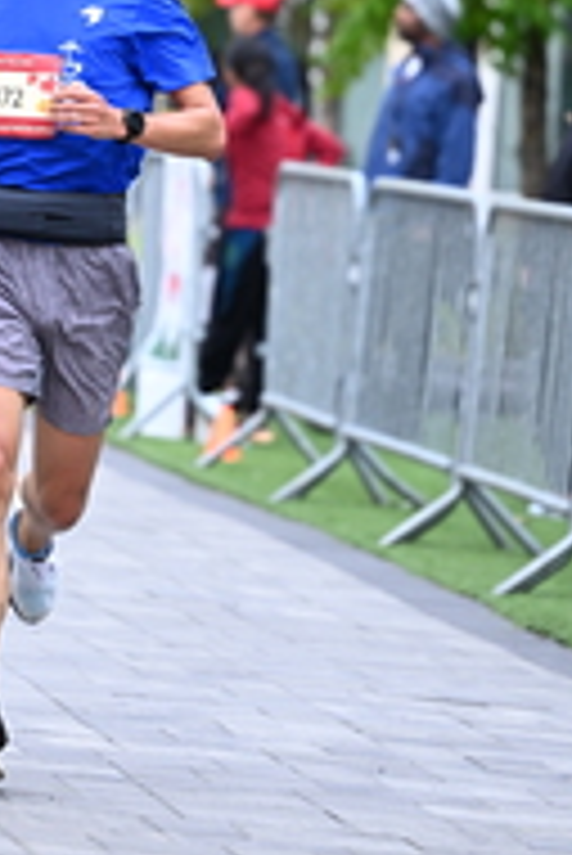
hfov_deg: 3.6
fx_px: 8968
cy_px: -50
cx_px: 16
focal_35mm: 377
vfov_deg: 5.4
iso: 1000
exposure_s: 1/1600
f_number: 2.8
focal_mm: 130
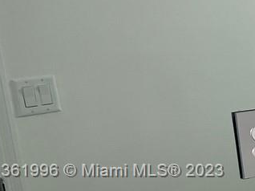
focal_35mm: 131
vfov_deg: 11.2
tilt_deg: -12.3
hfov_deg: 12.1
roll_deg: +3.9
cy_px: 172
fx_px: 964
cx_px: 609
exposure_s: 1/121
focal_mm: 5.7
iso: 80
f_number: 1.5
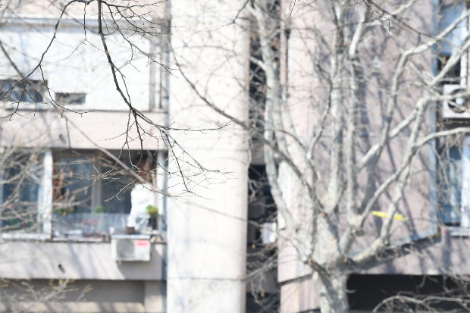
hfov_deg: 3.9
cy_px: 371
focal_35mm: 523
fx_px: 6826
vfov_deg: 2.6
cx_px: 259
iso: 640
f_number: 7.1
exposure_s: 1/1000
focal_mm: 200
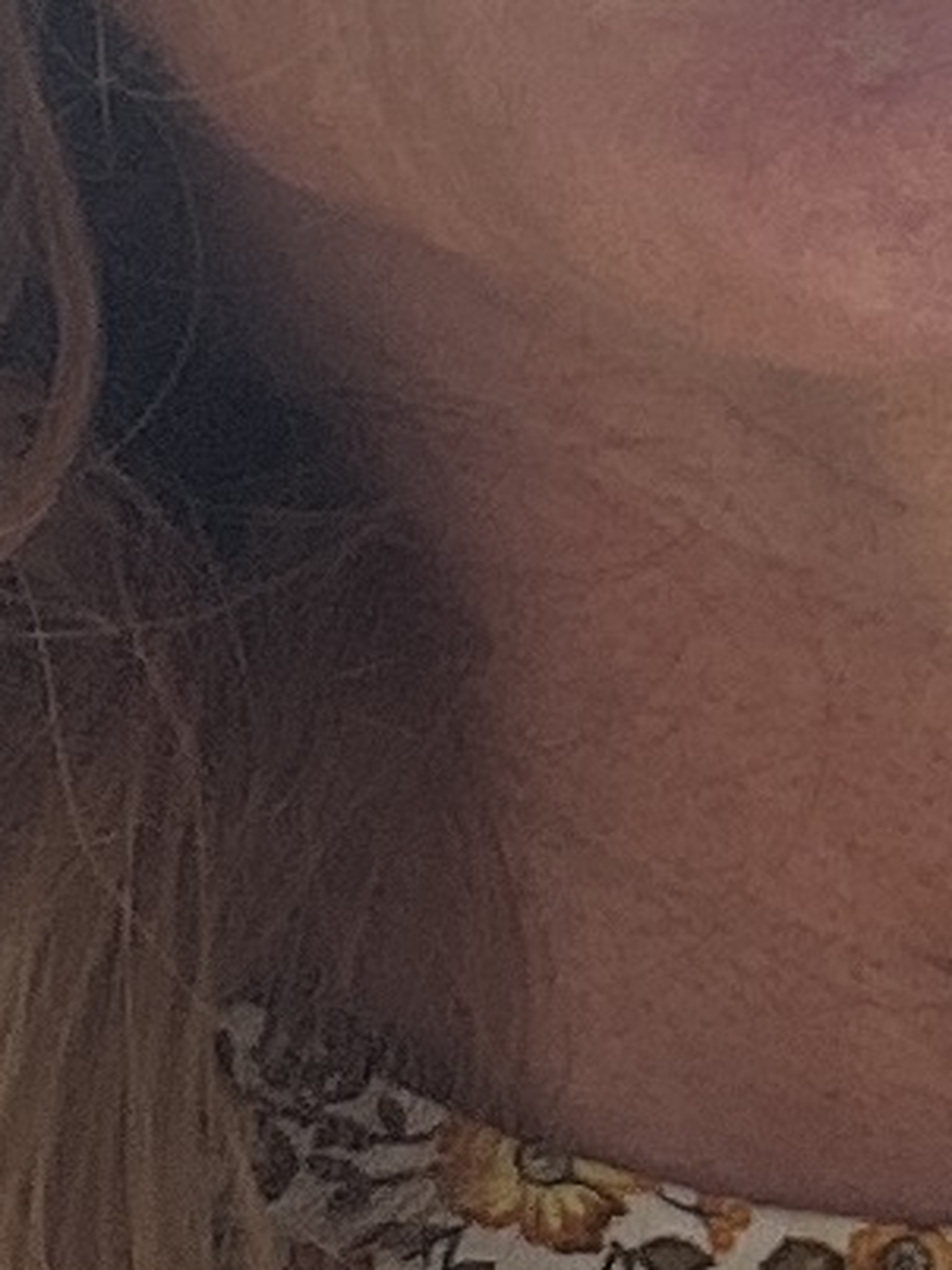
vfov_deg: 8.6
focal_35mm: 230
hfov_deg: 6.3
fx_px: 8438
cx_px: 1576
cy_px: 25
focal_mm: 2.71
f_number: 2.2
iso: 32
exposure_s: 1/277
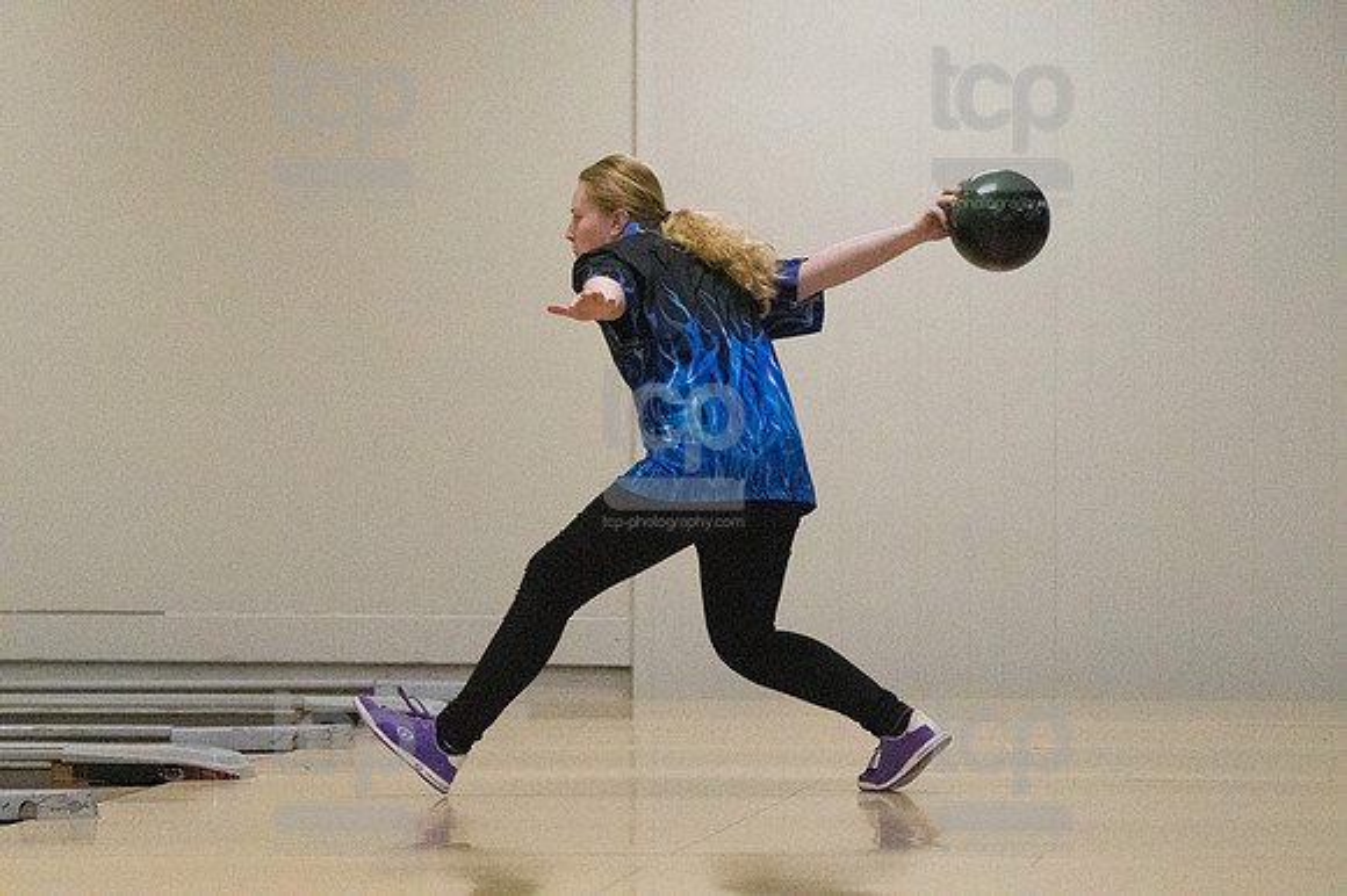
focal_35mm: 195
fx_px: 7292
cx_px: 674
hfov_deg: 10.6
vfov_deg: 7.0
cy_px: 448
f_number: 4
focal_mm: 130
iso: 10000
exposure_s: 1/1250
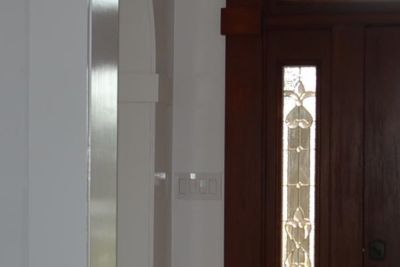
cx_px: 275
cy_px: 164
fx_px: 1167
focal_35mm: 105
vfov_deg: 13.0
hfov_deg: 19.4
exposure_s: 1/125
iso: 100
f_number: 4
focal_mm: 18
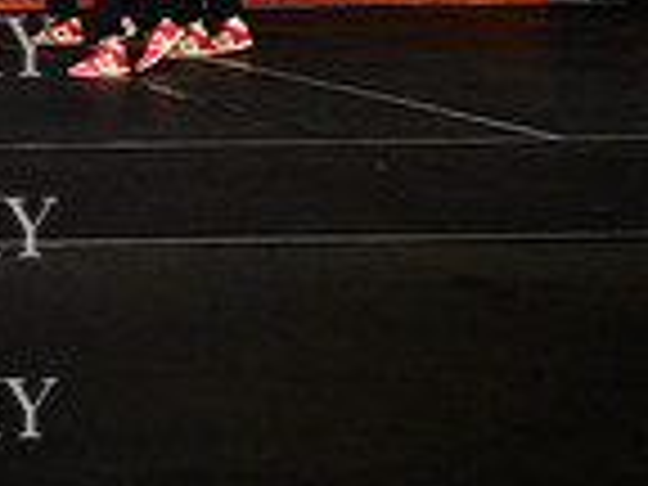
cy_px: -225
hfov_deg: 9.6
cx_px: -594
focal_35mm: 194
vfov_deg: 7.5
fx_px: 3632
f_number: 4
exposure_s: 1/1000
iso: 8000
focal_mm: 33.5
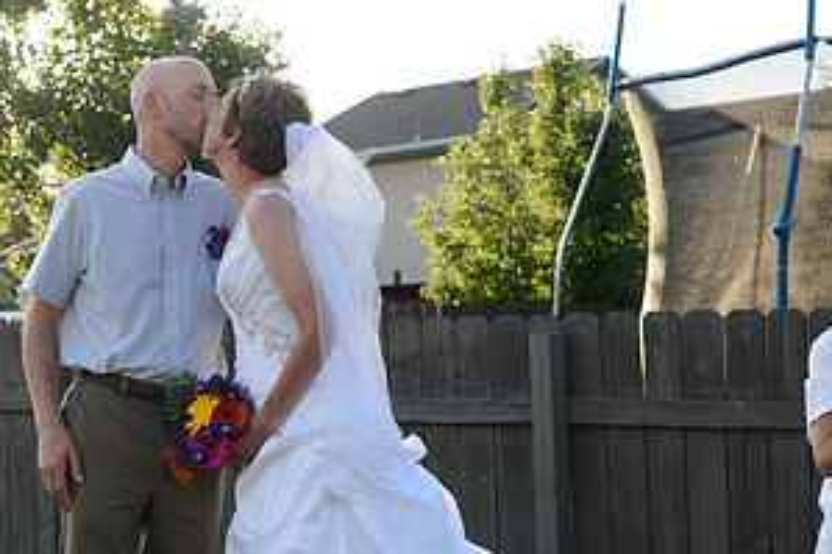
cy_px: 427
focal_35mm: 97
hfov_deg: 21.0
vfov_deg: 14.0
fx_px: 2240
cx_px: 270
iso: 400
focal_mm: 50
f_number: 5
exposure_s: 1/400
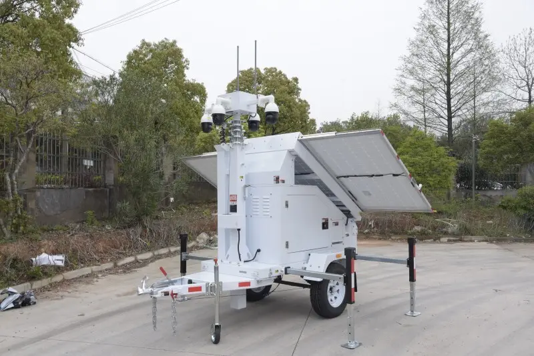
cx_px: 267
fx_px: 445
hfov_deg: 61.9
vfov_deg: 43.6
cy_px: 178
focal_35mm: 30
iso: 125
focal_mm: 30
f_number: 9
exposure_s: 1/25
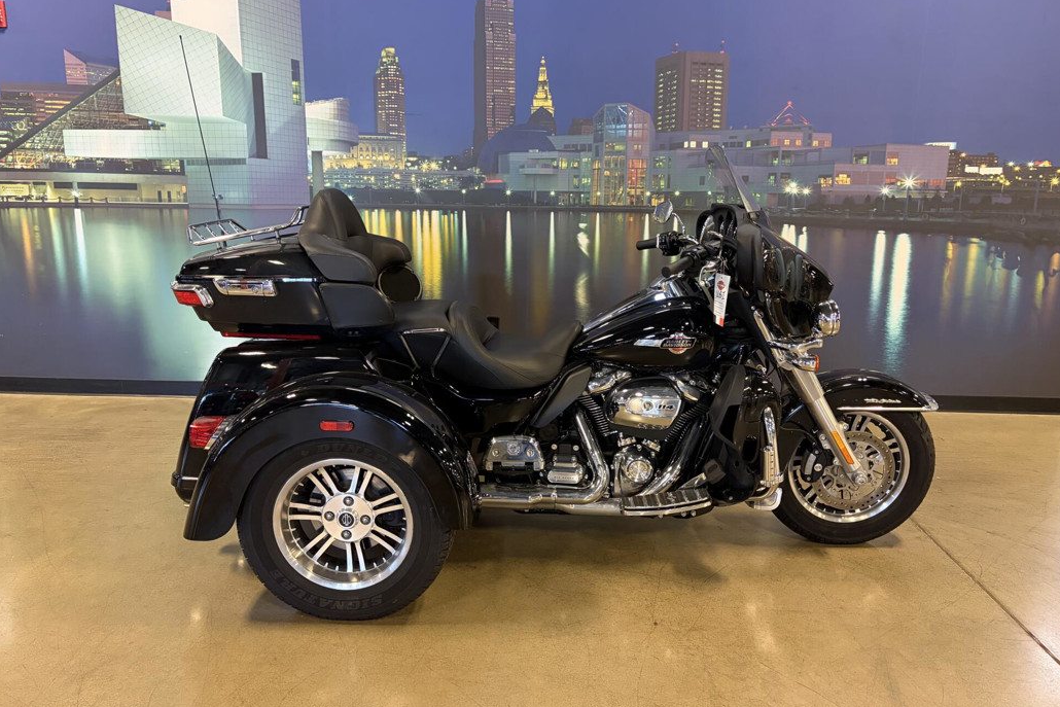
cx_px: 546
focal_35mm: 28
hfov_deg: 65.5
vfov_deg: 46.4
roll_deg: +0.2
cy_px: 357
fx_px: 825
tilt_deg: -10.9
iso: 250
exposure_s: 1/60
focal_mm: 5.96
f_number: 1.6
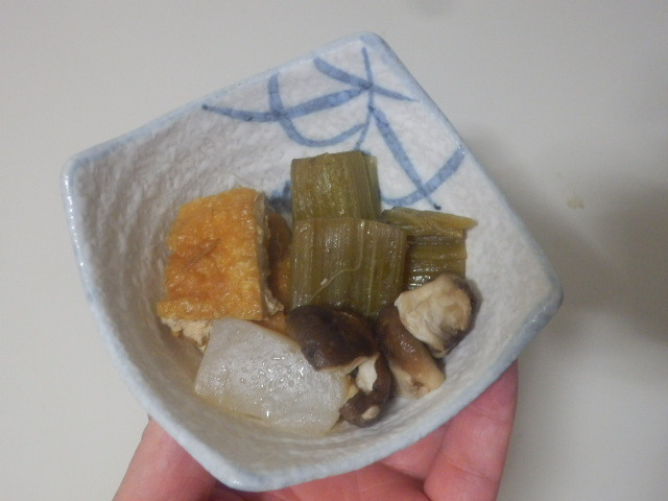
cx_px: 334
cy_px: 250
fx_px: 810
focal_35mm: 42
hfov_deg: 44.8
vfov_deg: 34.3
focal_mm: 7.4
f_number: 4
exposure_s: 1/20
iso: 800
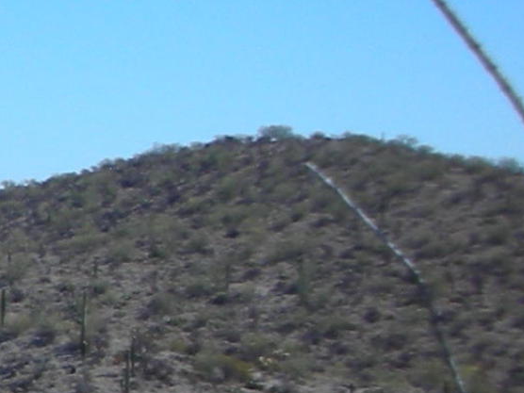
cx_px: -789
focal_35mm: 189
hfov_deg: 9.2
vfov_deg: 7.8
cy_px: 494
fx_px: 2861
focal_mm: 5.8
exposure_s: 1/101
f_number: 8.5
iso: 50
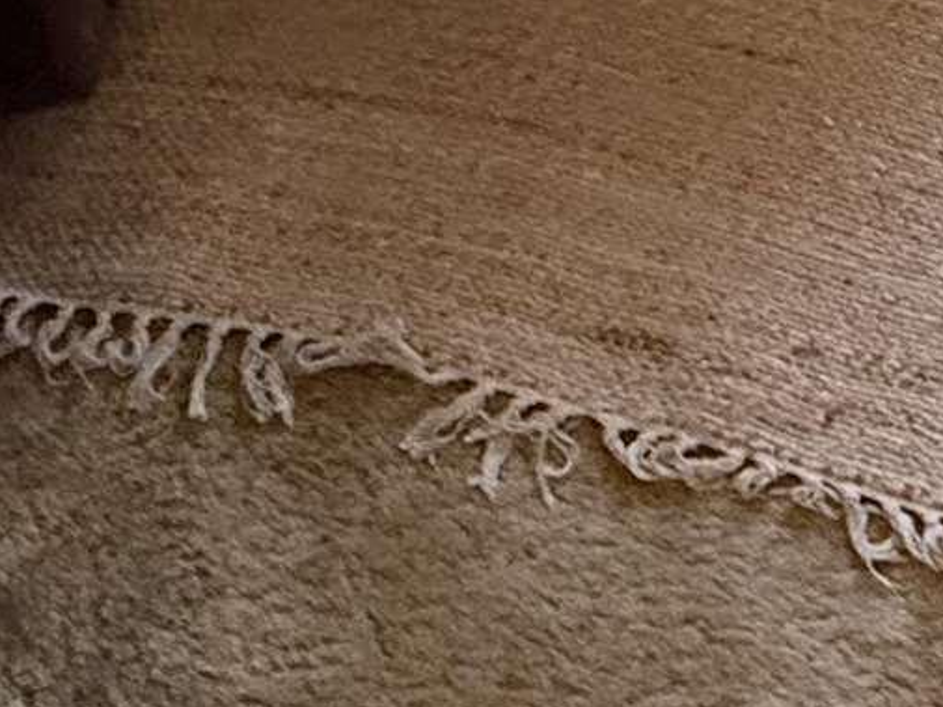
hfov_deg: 22.2
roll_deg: -1.3
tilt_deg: -19.8
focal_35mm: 85
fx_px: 2314
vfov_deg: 12.7
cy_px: -1074
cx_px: 921
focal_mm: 2.22
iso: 800
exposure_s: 1/60
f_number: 2.2
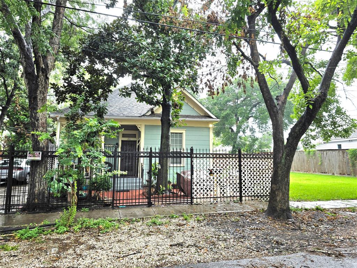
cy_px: 134
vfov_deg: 58.9
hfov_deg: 73.9
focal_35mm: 23
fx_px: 237
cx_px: 178
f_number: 1.7
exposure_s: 1/120
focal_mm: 6.3
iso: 25
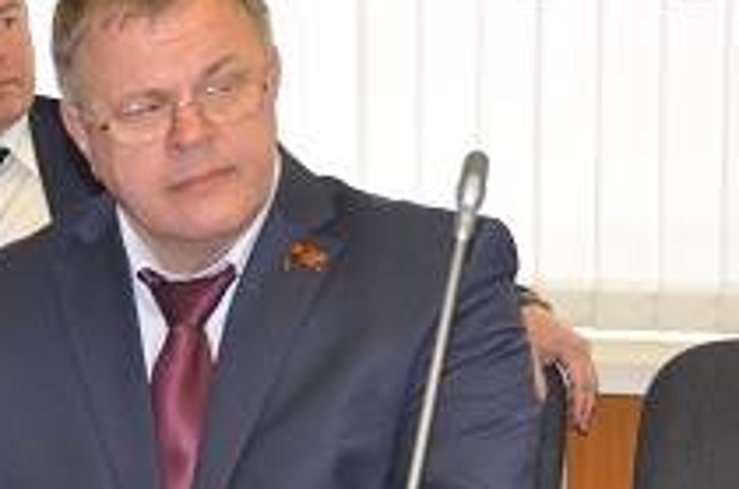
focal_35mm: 188
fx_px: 3850
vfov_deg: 7.3
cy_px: 354
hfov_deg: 10.9
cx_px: 167
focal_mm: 52
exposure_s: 1/60
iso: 800
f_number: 4.8
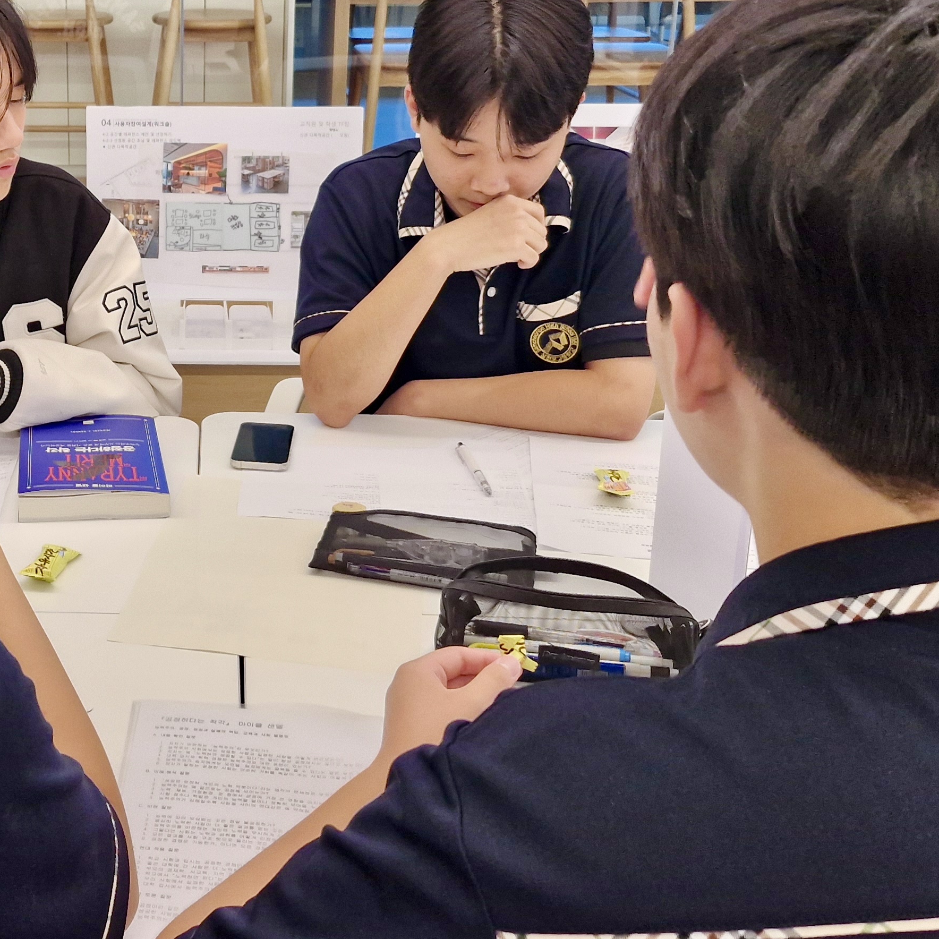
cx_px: 116
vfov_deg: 36.3
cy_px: 284
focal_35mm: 46
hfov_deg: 34.9
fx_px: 1412
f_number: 1.8
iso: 160
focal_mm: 5.54
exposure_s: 1/120
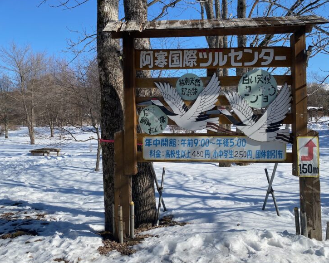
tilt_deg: -2.1
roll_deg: +1.1
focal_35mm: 28
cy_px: 130
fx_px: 273
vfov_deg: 51.5
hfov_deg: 62.2
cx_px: 172
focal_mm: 4.25
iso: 32
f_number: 1.8
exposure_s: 1/4444
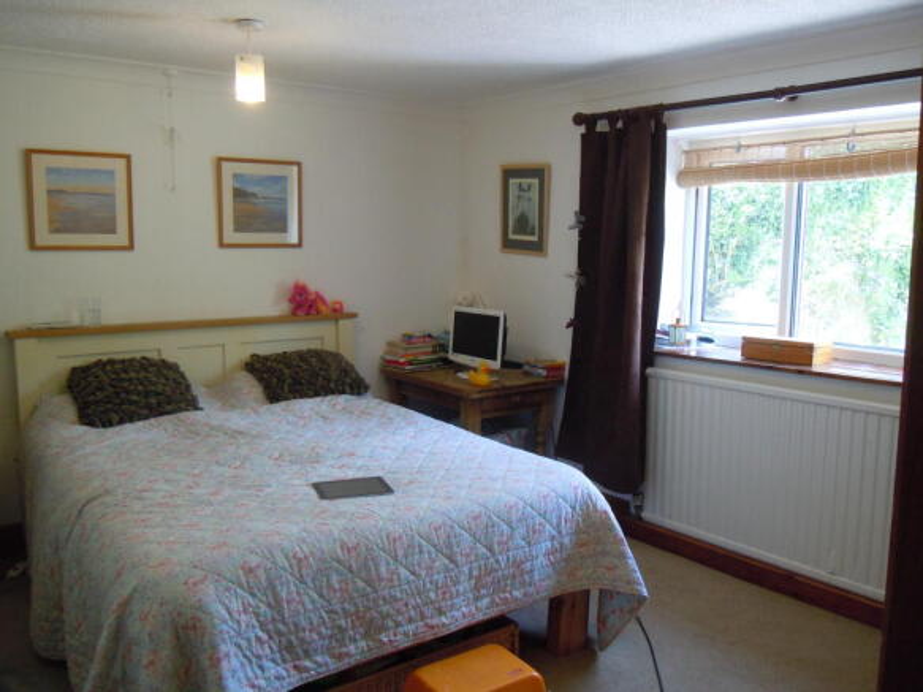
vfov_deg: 46.8
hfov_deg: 60.0
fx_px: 800
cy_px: 346
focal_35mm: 30
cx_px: 462
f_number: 3.5
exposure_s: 1/50
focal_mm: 5.4
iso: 400
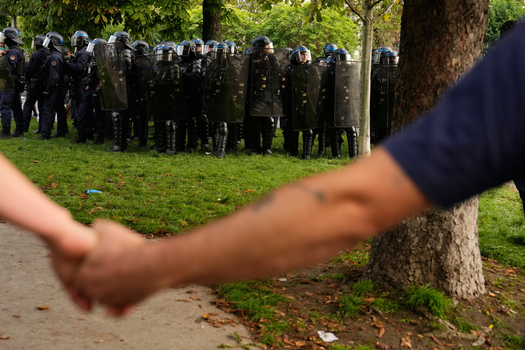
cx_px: 219
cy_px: 140
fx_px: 787
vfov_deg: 25.0
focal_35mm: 54
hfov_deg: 36.8
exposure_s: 1/800
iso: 800
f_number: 3.5
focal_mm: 45
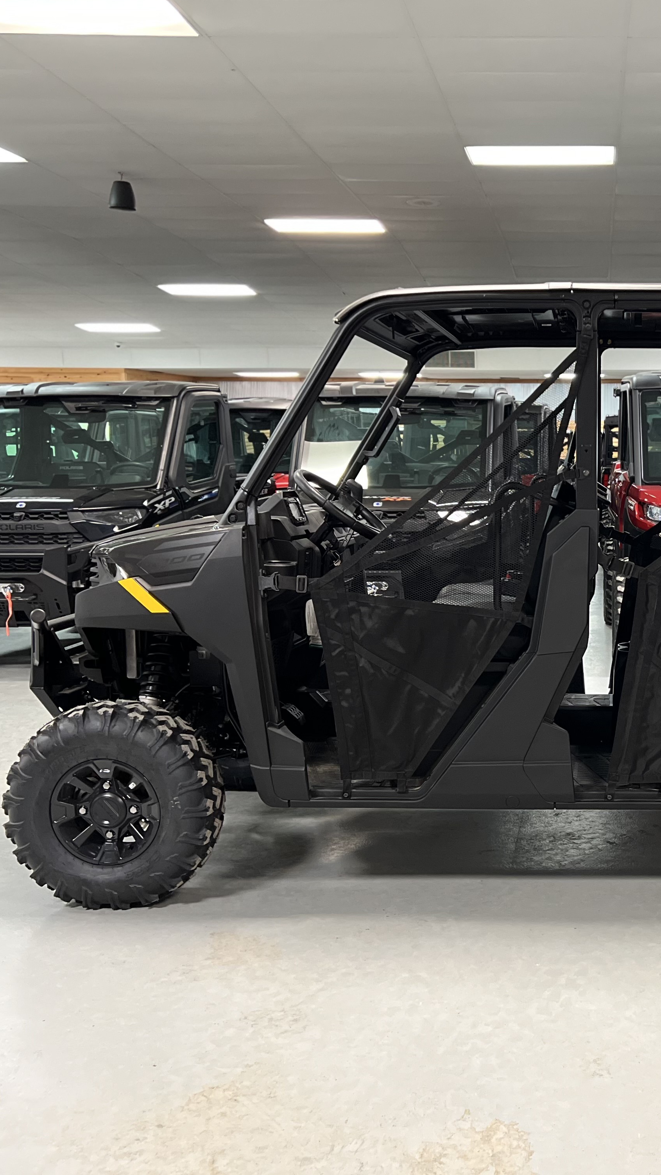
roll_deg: +0.0
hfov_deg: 29.8
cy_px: 586
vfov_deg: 52.8
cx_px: 606
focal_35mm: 38
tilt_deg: -7.1
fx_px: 1184
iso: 500
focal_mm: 5.7
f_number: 1.5
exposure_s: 1/40
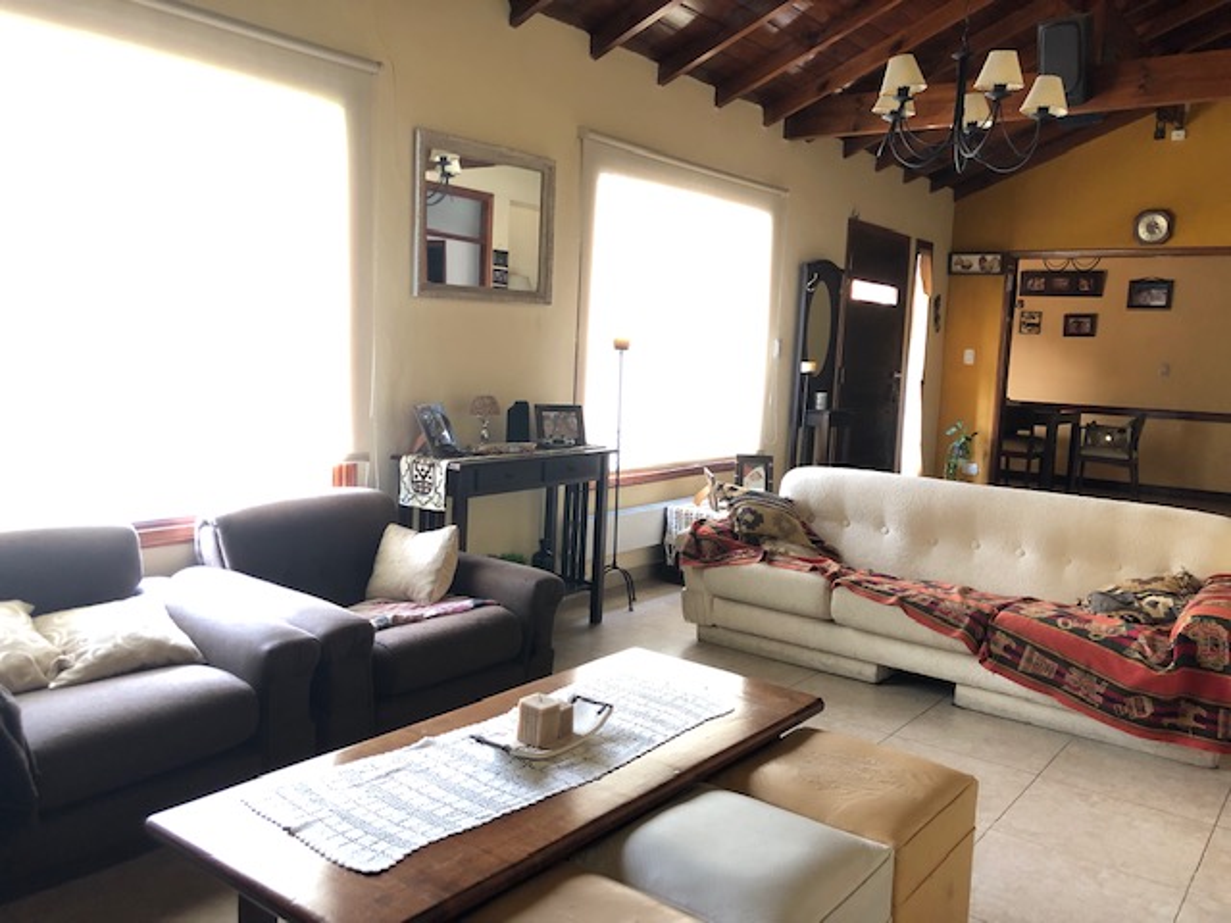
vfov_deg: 49.7
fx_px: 996
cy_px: 462
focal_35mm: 28
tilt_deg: -7.2
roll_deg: -0.4
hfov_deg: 63.4
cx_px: 616
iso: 100
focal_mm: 3.99
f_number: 1.8
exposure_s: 1/17
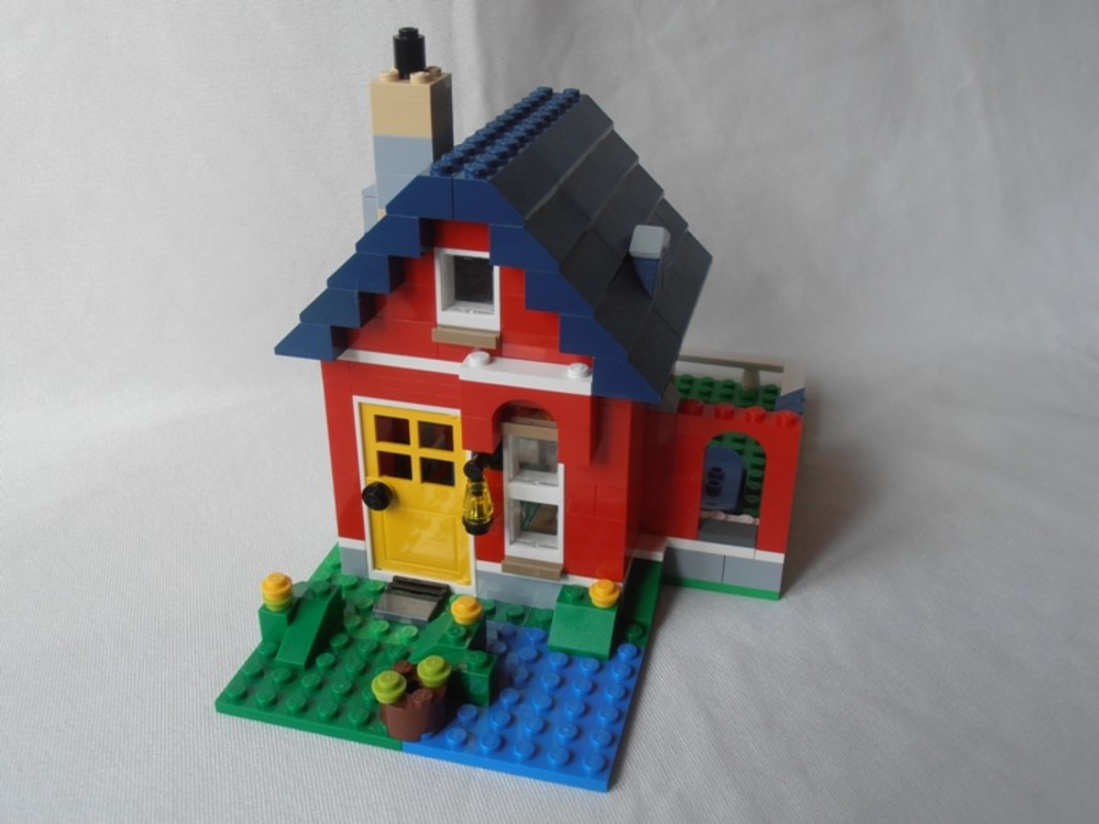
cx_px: 550
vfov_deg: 38.7
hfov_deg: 50.1
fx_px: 1175
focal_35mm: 37
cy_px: 412
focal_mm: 6.61
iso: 80
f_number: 3.9
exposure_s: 1/125
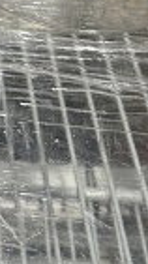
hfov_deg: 7.5
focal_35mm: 151
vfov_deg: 12.2
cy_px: -301
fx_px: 1057
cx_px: -208
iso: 160
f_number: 1.78
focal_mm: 6.86
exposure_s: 1/121
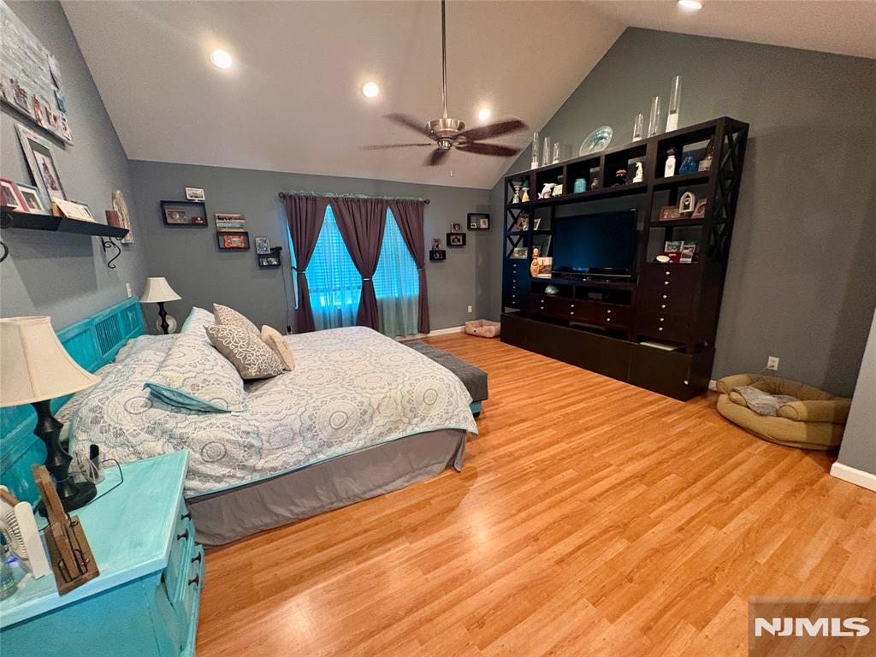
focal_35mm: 14
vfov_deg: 85.7
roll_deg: +1.1
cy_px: 328
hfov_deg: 102.1
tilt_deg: -12.5
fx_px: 354
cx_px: 438
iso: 800
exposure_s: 1/60
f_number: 2.2
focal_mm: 2.22
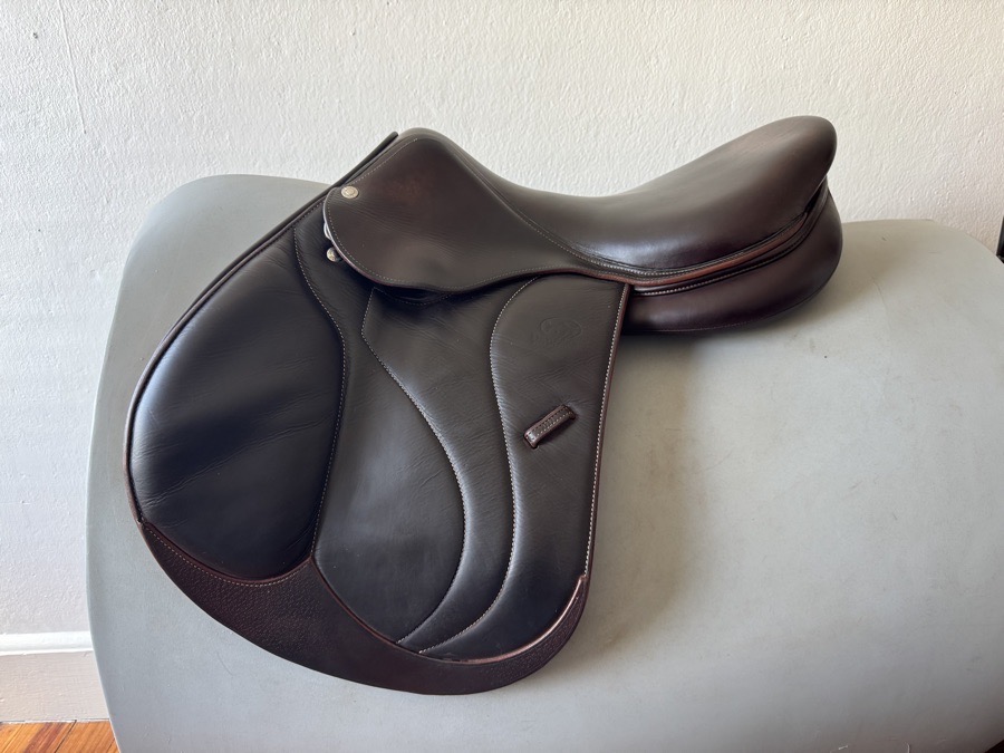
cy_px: 376
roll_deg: +1.5
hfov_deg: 71.6
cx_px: 502
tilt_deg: -18.9
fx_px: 696
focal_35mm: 24
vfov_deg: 56.8
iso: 200
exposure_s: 1/121
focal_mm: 6.76
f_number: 1.78
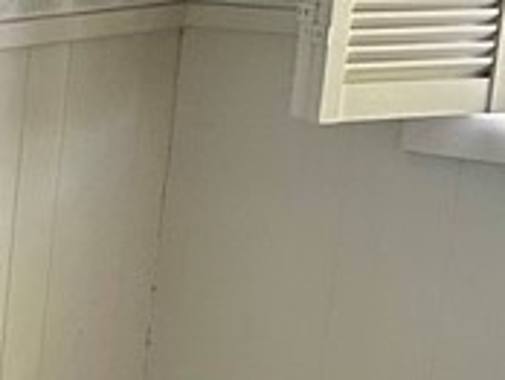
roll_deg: -1.2
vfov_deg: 9.6
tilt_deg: -15.8
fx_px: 2235
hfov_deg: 11.8
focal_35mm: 153
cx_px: -424
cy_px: 409
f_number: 1.5
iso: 250
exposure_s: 1/60
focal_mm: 5.7
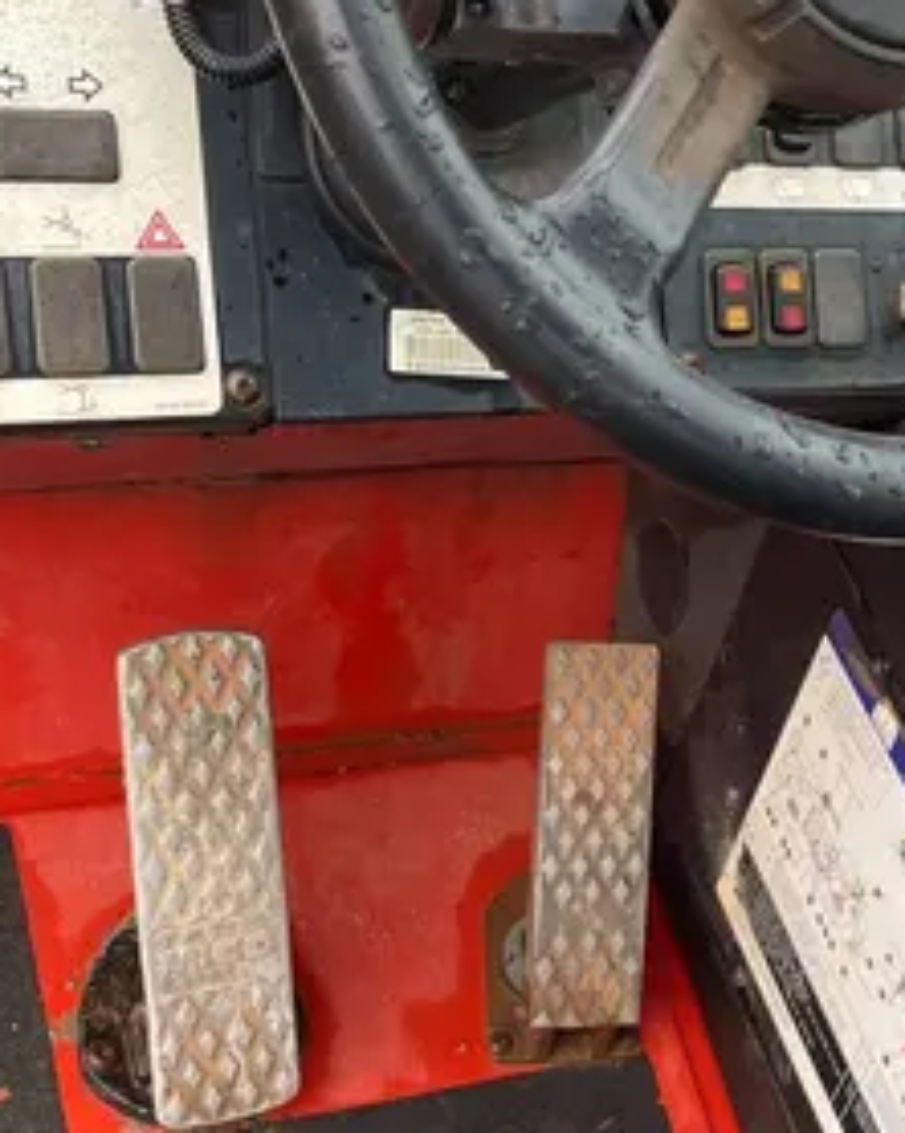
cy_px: 577
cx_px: 1076
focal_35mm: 67
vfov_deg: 28.3
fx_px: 2246
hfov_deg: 21.2
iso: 40
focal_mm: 5.1
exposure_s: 1/211
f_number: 1.6
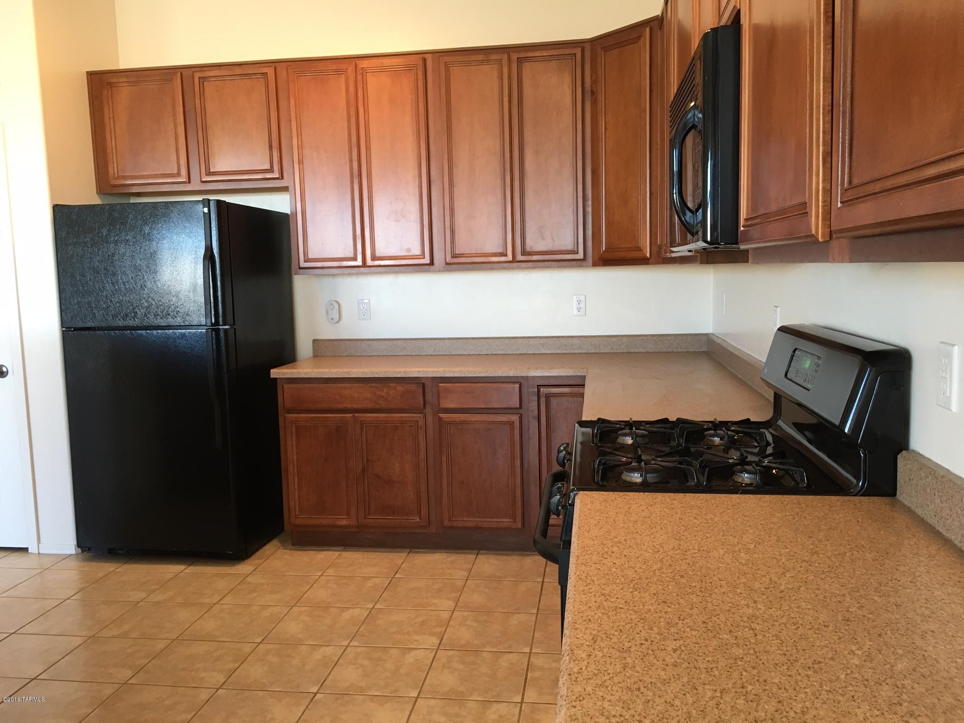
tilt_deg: -5.5
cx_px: 482
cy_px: 362
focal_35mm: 29
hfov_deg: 61.7
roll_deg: +2.2
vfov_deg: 48.2
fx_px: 808
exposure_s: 1/30
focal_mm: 4.15
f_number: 2.2
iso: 80
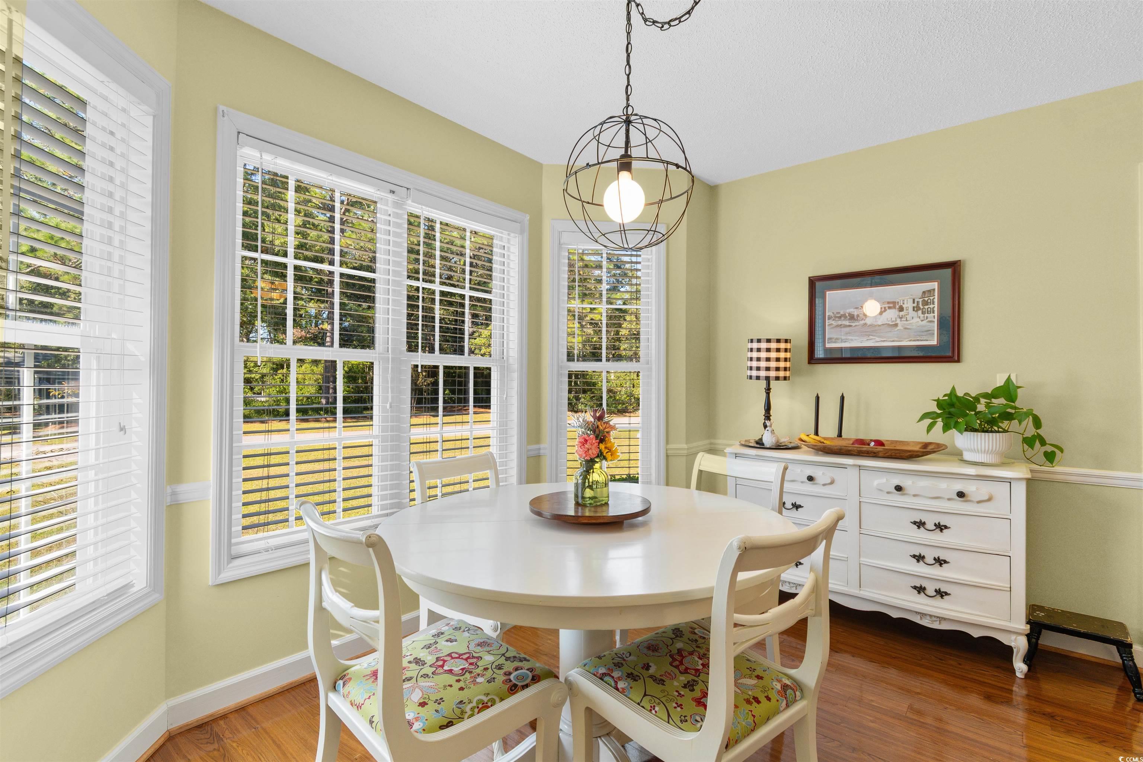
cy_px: 381
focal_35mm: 16
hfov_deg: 96.7
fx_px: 508
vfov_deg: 73.7
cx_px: 572
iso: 100
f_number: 4.8
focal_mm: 11
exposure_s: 1/20
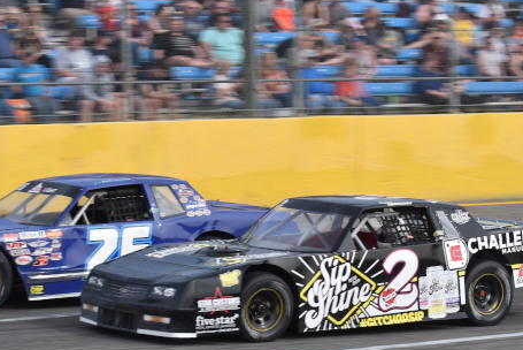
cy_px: 249
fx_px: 2849
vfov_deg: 7.0
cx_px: 222
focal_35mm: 196
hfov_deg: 10.5
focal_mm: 70
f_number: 11
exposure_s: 1/250
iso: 200
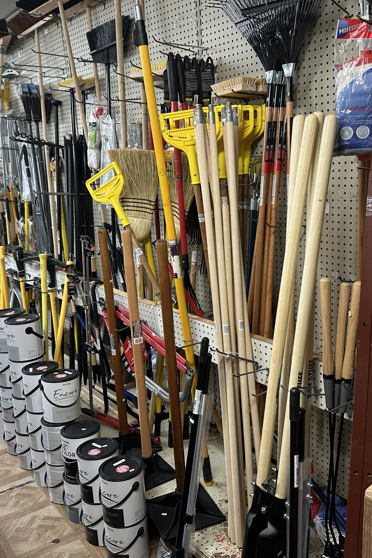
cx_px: 200
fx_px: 527
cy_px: 277
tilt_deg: -11.3
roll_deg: +2.0
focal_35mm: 34
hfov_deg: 38.9
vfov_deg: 55.8
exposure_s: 1/60
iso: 160
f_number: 1.78
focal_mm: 6.86
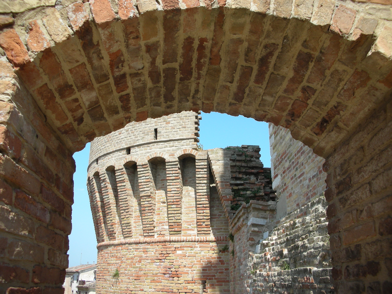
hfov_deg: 52.6
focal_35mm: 35
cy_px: 147
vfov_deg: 40.7
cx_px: 196
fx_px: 396
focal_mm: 5.8
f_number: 3
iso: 50
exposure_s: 1/417
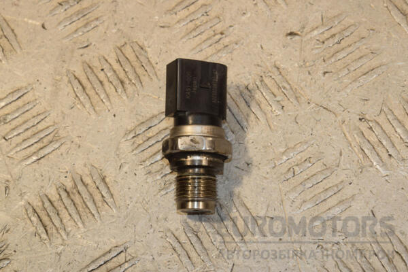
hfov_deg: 17.1
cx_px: 204
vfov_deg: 11.4
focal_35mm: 120
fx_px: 1360
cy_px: 136
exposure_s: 1/200
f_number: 10
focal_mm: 80
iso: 800
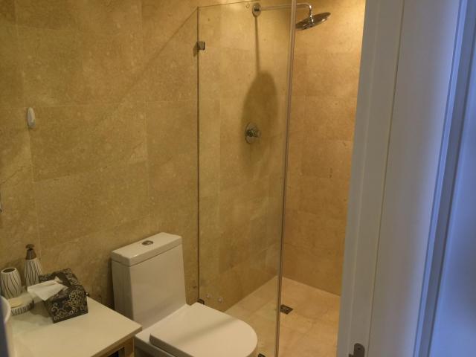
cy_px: 178
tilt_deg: -14.9
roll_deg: -0.8
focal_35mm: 29
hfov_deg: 61.7
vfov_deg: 48.2
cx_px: 238
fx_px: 399
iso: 100
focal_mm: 4.15
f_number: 2.2
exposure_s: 1/33
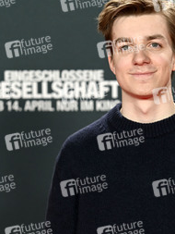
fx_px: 1408
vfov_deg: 9.5
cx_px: 96
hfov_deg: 7.1
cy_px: 117
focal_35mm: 209
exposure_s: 1/500
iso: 2200
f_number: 4.8
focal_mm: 122
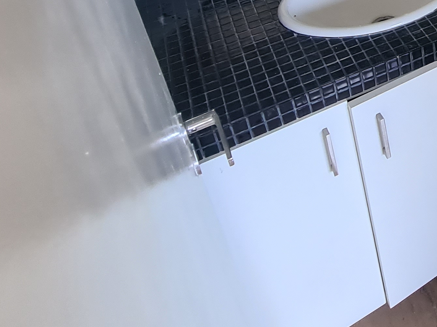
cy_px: -91
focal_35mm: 39
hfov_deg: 37.8
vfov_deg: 29.9
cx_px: 505
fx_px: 492
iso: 200
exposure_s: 1/50
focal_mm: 2.2
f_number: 2.2
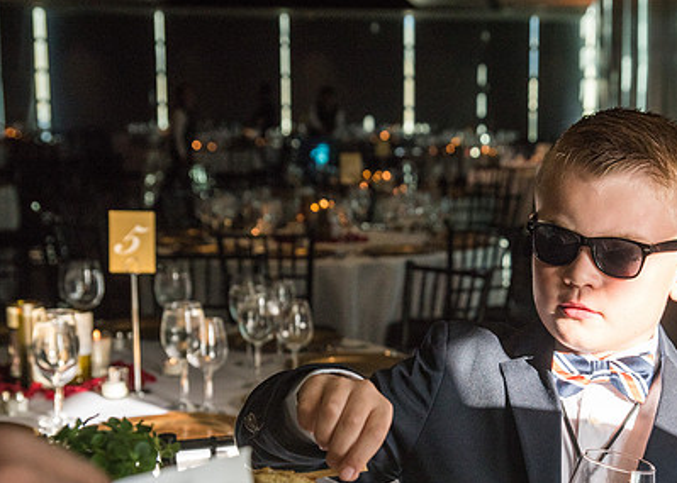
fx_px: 1404
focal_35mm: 73
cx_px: 482
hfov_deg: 26.9
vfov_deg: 19.5
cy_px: 334
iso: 1000
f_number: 5.6
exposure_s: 1/1250
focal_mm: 48
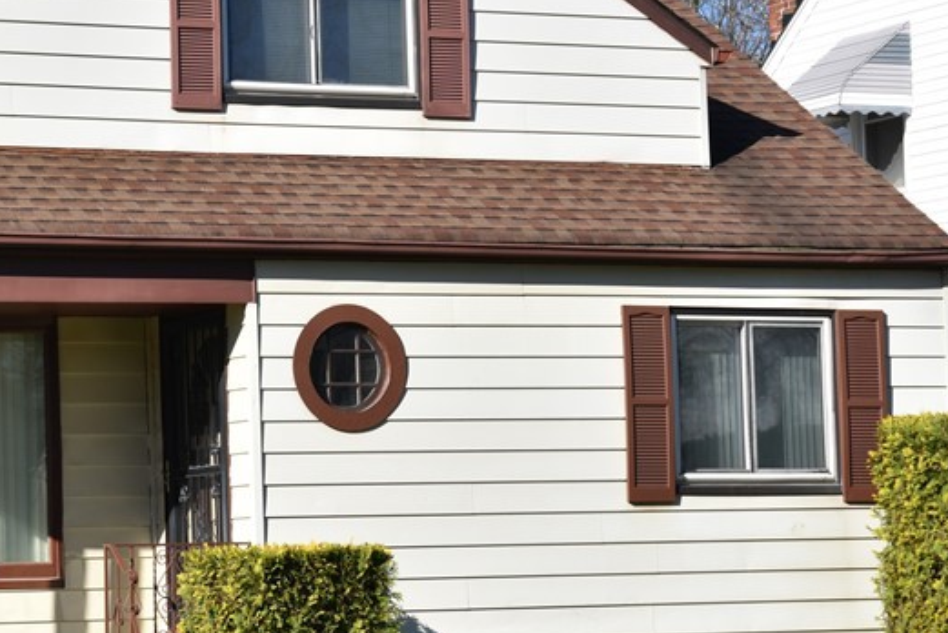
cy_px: 298
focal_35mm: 129
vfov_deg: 10.6
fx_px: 3399
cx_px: 134
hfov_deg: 15.7
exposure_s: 1/400
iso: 200
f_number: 10
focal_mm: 62
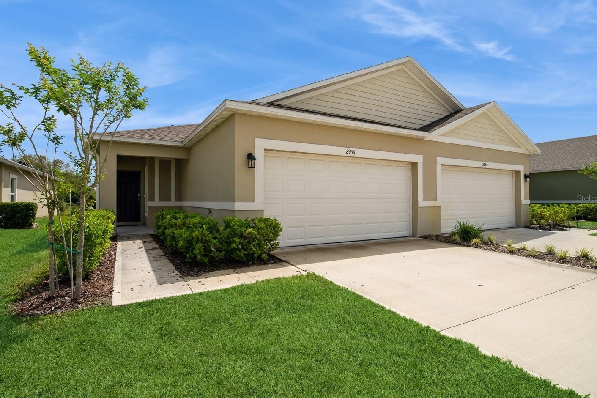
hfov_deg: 93.1
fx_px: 282
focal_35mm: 17
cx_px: 279
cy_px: 198
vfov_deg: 70.4
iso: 200
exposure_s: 1/800
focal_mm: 15
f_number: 8
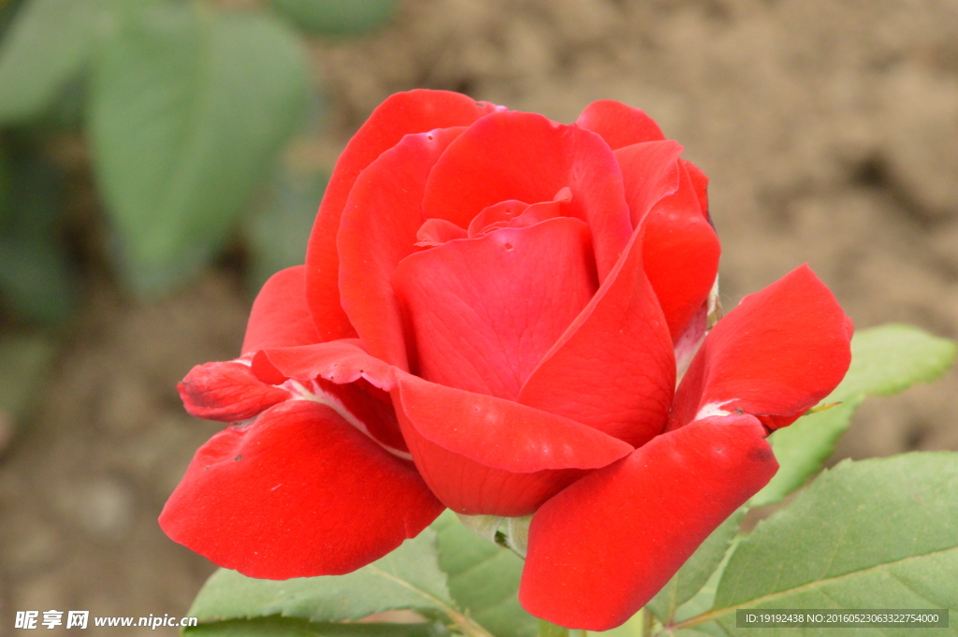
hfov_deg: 6.5
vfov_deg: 4.4
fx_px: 8376
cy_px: 318
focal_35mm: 315
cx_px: 479
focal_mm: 210
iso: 2500
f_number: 18
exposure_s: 1/250
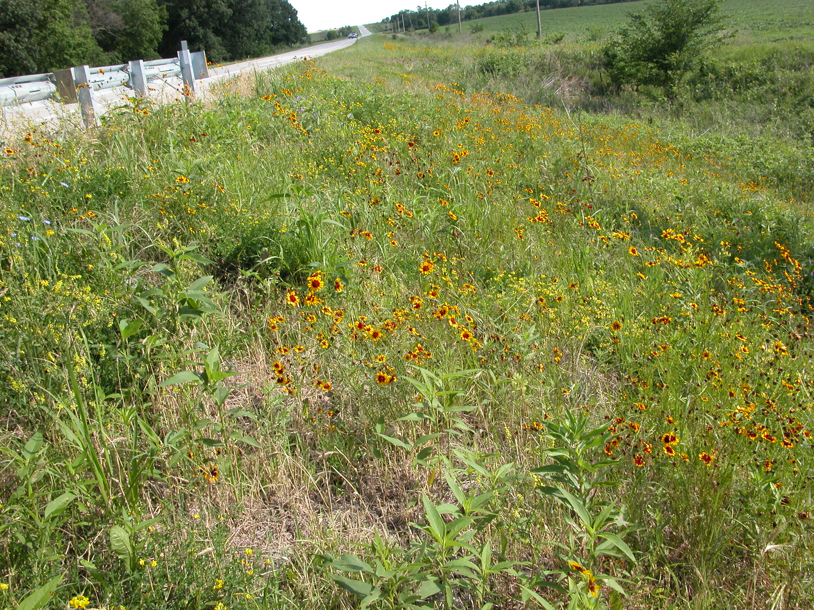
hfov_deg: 52.6
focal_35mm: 35
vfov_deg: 40.7
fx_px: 823
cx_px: 407
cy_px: 305
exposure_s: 1/202
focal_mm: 8.9
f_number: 5
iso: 100
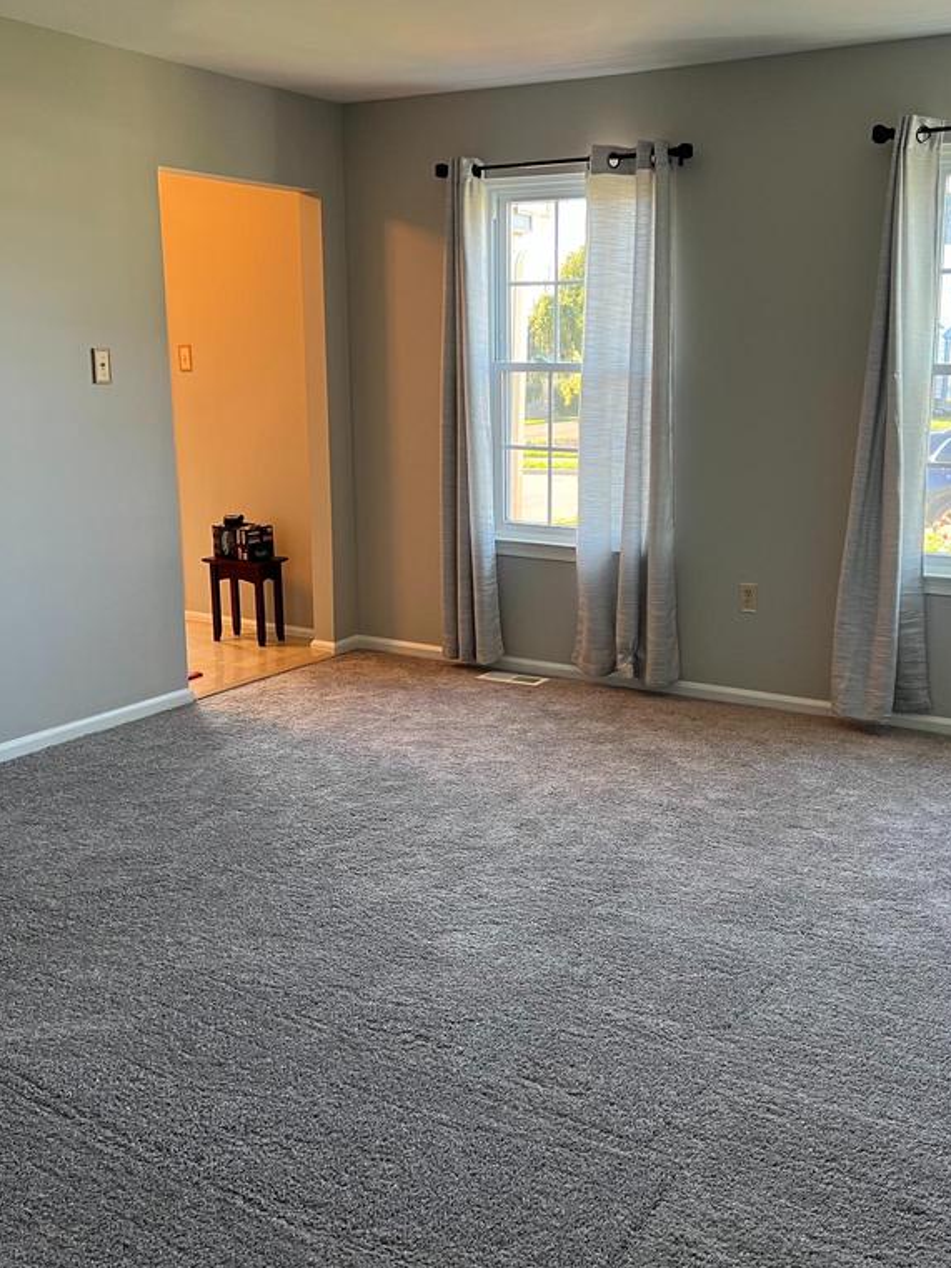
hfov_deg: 40.7
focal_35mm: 35
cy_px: 636
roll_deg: +0.3
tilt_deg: -12.1
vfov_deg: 52.6
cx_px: 518
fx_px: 1282
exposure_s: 1/60
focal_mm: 5.7
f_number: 1.5
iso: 80
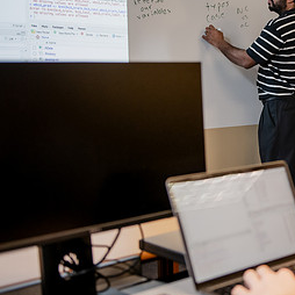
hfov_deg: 23.4
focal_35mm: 70
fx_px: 675
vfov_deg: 24.6
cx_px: 309
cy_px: 128
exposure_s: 1/200
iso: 1000
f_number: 2.8
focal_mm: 36
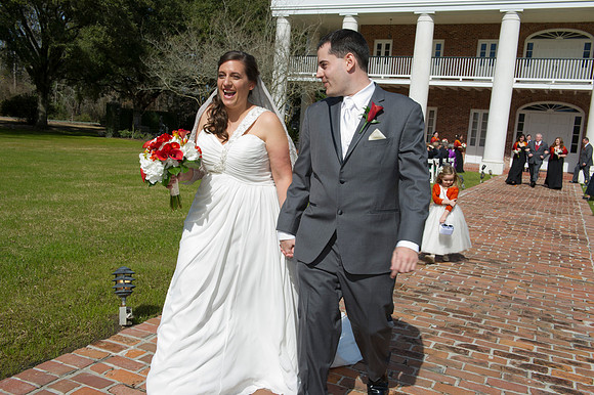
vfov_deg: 38.8
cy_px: 198
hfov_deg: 55.8
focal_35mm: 34
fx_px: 561
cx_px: 297
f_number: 11
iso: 100
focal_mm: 34
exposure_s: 1/250
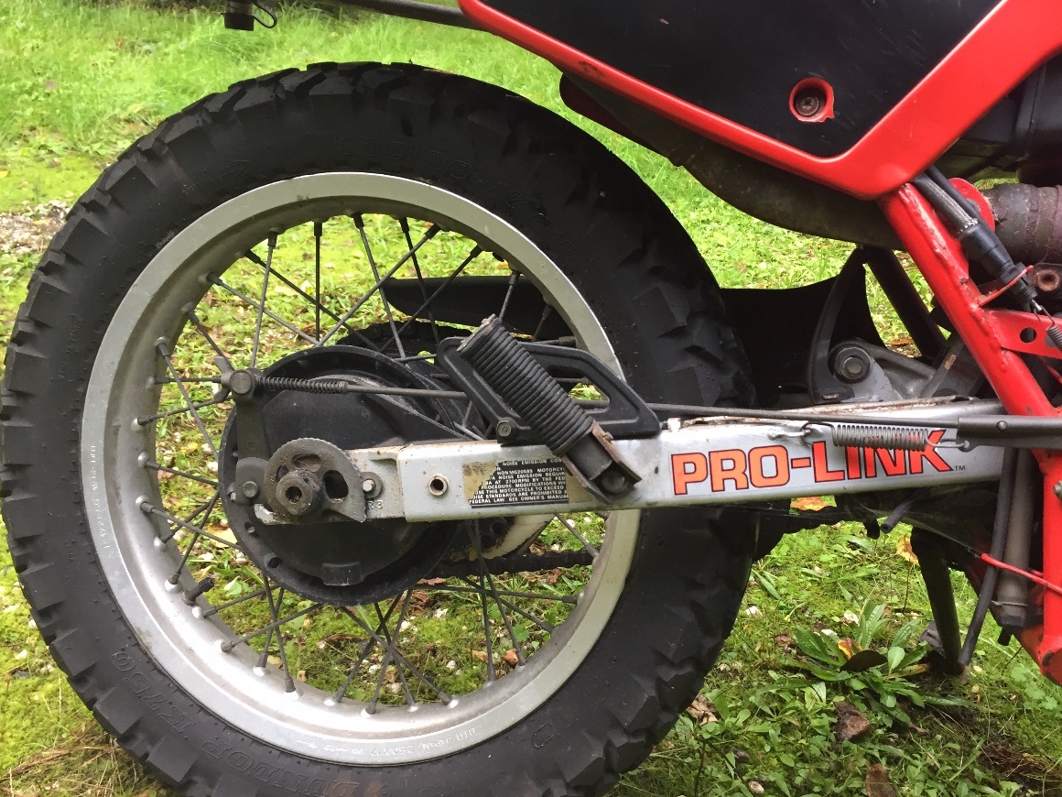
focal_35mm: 32
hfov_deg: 56.8
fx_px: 982
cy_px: 398
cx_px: 547
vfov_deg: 44.2
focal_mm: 4.15
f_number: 2.2
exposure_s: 1/33
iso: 50
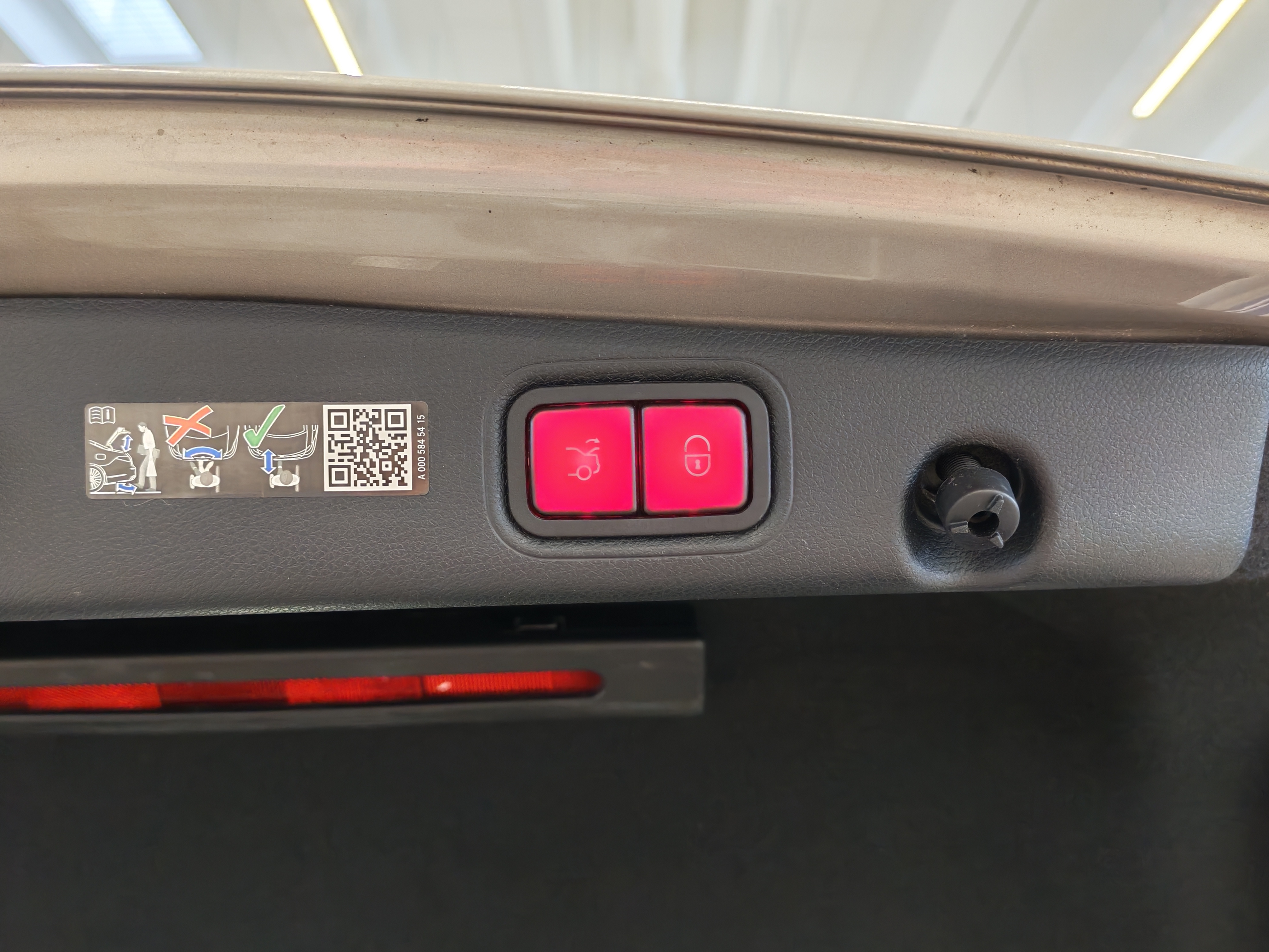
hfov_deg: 55.4
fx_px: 1210
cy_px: 471
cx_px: 628
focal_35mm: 33
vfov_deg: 42.9
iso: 601
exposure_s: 1/100
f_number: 1.9
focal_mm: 6.12
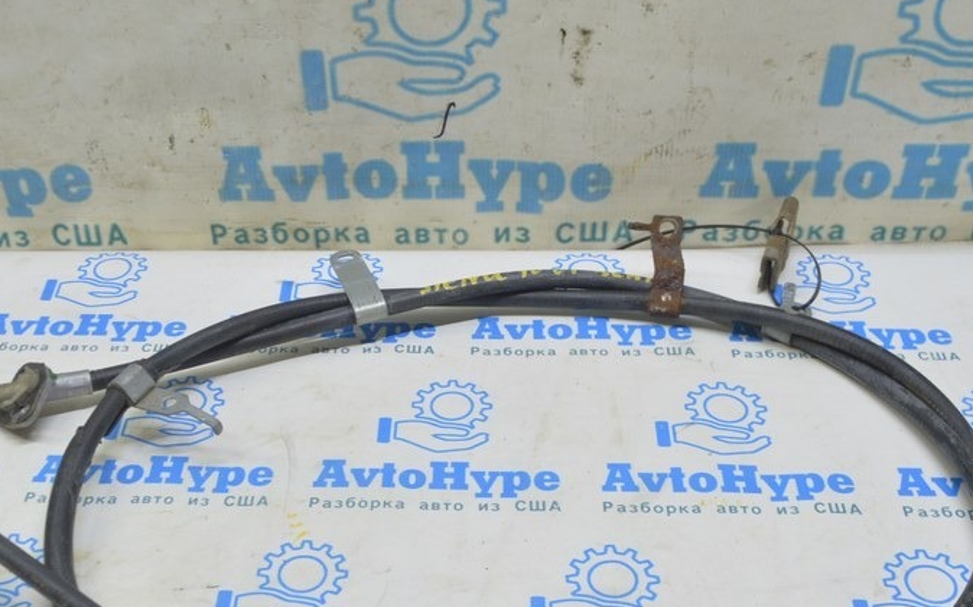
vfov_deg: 26.3
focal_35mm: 49
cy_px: 416
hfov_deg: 41.0
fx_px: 1293
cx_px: 372
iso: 400
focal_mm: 21
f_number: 5.6
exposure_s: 1/20
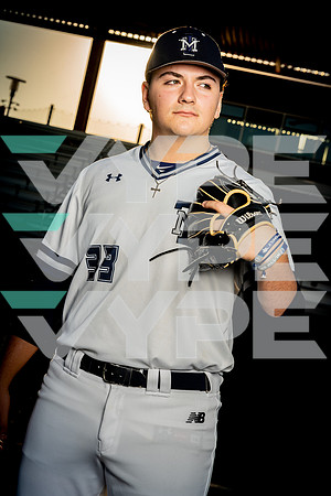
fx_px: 965
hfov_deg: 19.5
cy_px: 248
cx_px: 166
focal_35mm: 70
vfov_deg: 28.8
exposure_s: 1/250
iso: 125
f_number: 8
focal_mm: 70
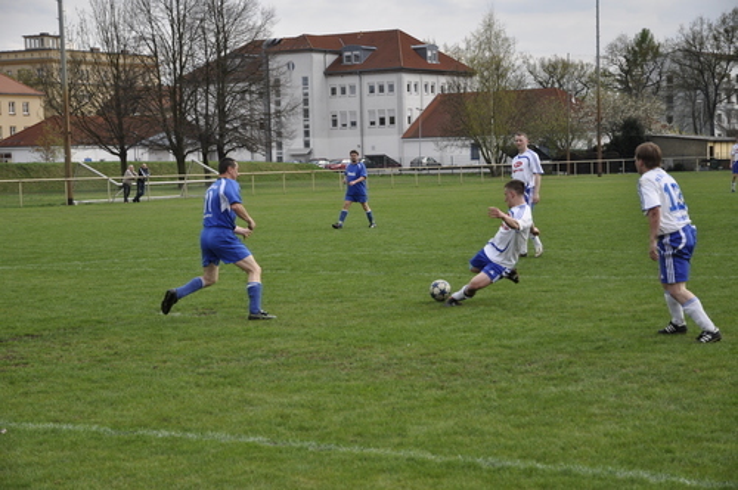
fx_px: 1689
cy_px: 245
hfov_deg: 24.6
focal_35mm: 82
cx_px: 369
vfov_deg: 16.5
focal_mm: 55
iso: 400
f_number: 5.3
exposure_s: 1/1000
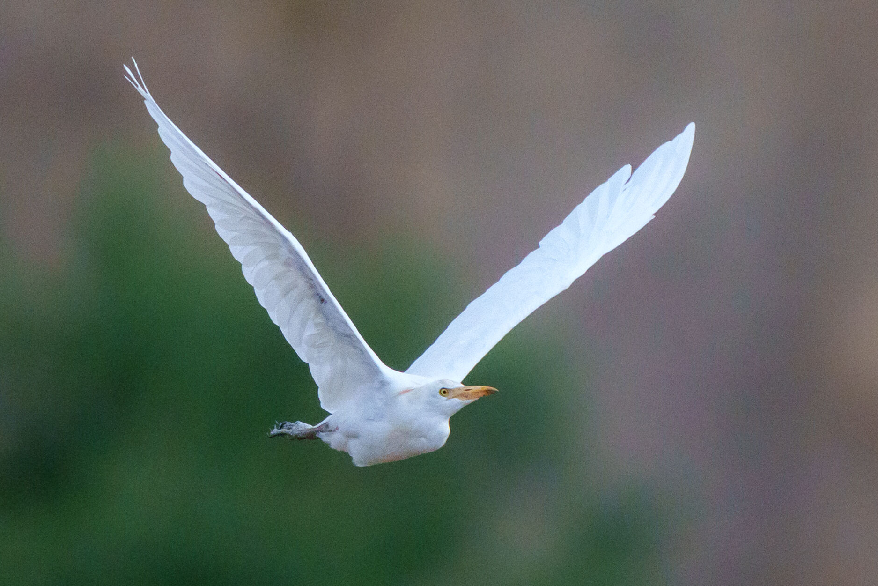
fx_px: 26222
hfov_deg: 1.9
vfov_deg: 1.3
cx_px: 535
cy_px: 312
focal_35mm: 1075
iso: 4000
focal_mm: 560
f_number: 4
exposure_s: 1/5000
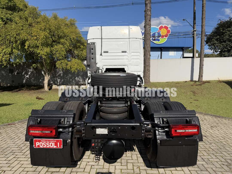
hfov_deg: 71.6
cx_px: 116
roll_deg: -0.8
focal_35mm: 24
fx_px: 161
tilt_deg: -3.5
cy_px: 87
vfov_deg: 56.8
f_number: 1.78
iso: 100
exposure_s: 1/7353
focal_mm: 6.76
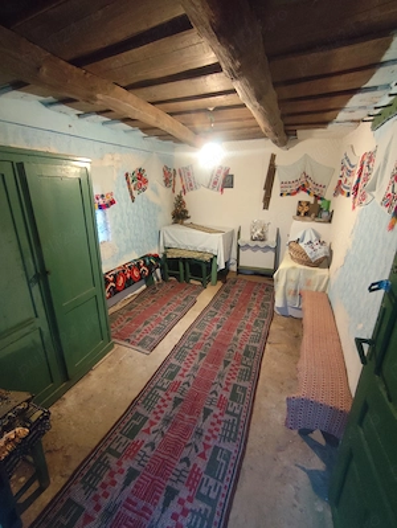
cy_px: 264
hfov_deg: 78.2
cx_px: 198
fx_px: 244
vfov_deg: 94.4
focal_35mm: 16
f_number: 2.2
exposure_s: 1/33.3
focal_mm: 1.65
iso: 800
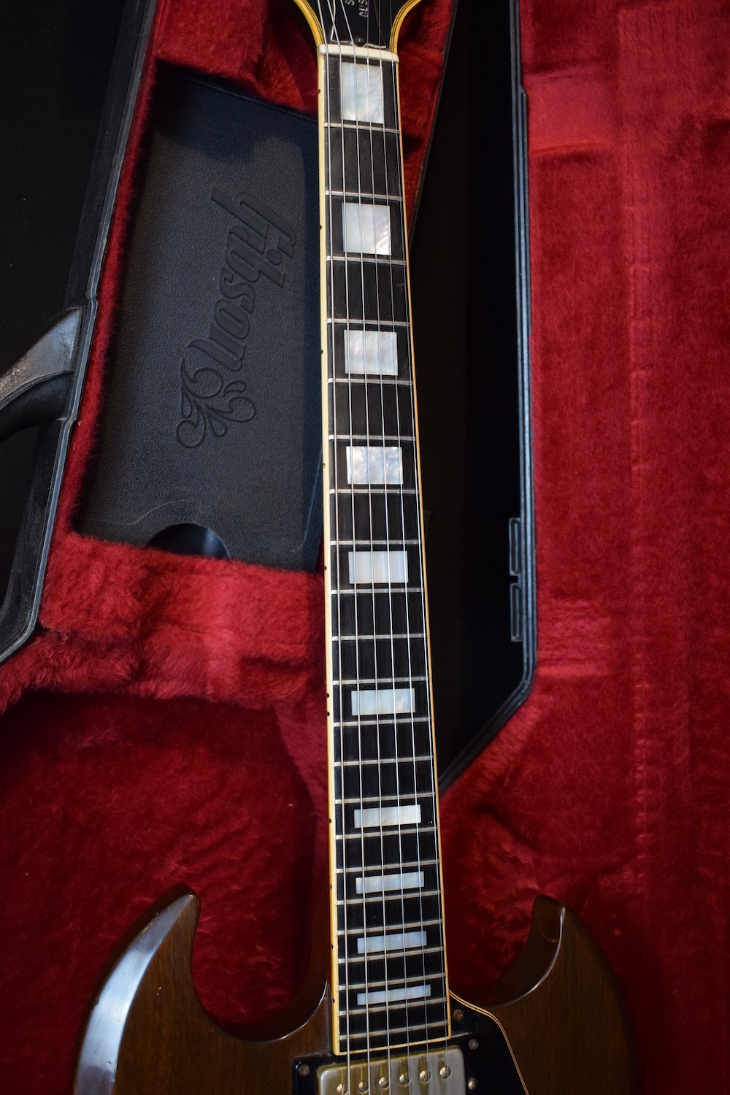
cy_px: 548
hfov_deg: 33.0
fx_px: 1232
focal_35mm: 40
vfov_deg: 47.9
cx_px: 365
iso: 1600
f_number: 4
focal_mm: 27
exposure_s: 1/30
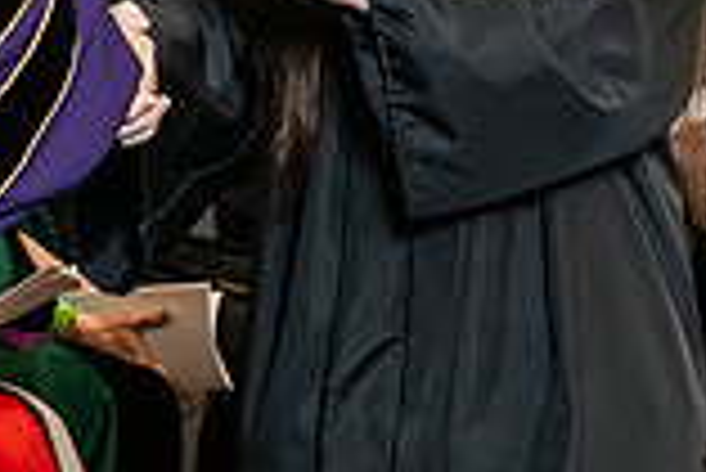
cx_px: 99
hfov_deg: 8.0
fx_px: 5064
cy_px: -236
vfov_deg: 5.3
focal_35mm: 258
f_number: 5
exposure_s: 1/200
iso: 2500
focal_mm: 70
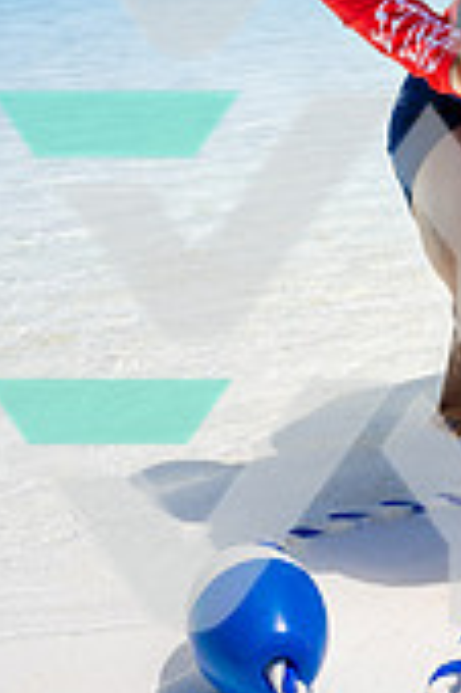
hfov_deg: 18.4
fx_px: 1328
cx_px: 596
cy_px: 220
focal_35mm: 69
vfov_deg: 29.0
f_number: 9
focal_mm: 26
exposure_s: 1/250
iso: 100
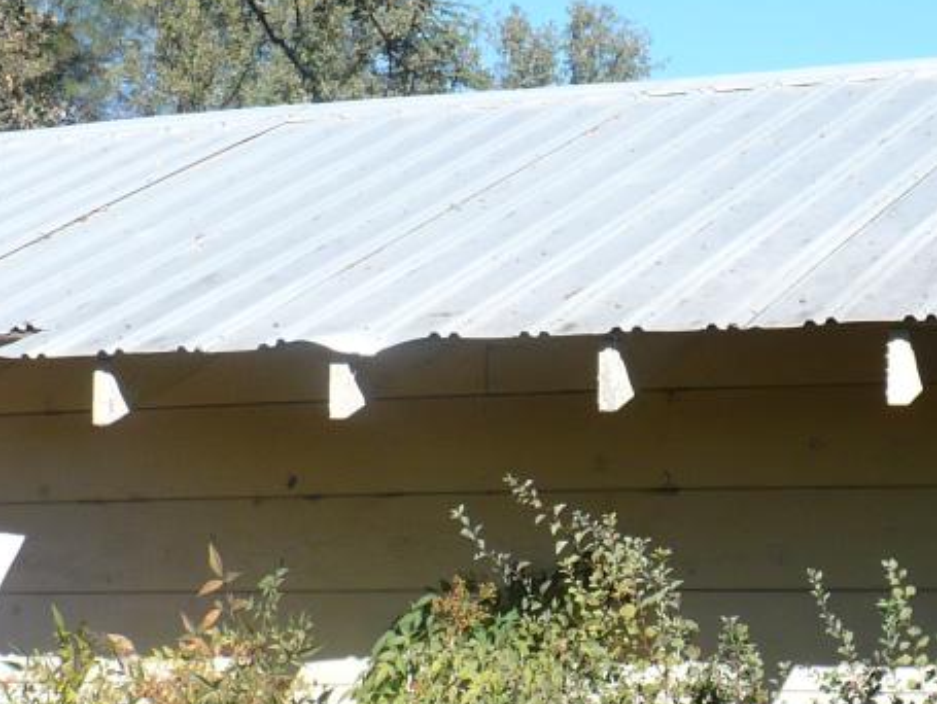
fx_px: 2817
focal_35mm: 104
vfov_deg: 14.0
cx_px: 552
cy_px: 764
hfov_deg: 18.9
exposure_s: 1/800
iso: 100
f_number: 2.8
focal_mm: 6.1
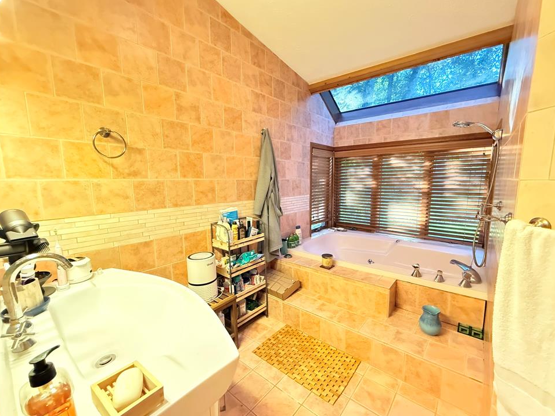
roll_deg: +0.0
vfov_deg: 81.7
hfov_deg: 98.1
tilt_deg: -8.2
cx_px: 291
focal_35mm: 15
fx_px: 240
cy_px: 212
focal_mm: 2.22
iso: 1250
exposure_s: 1/60
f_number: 2.2
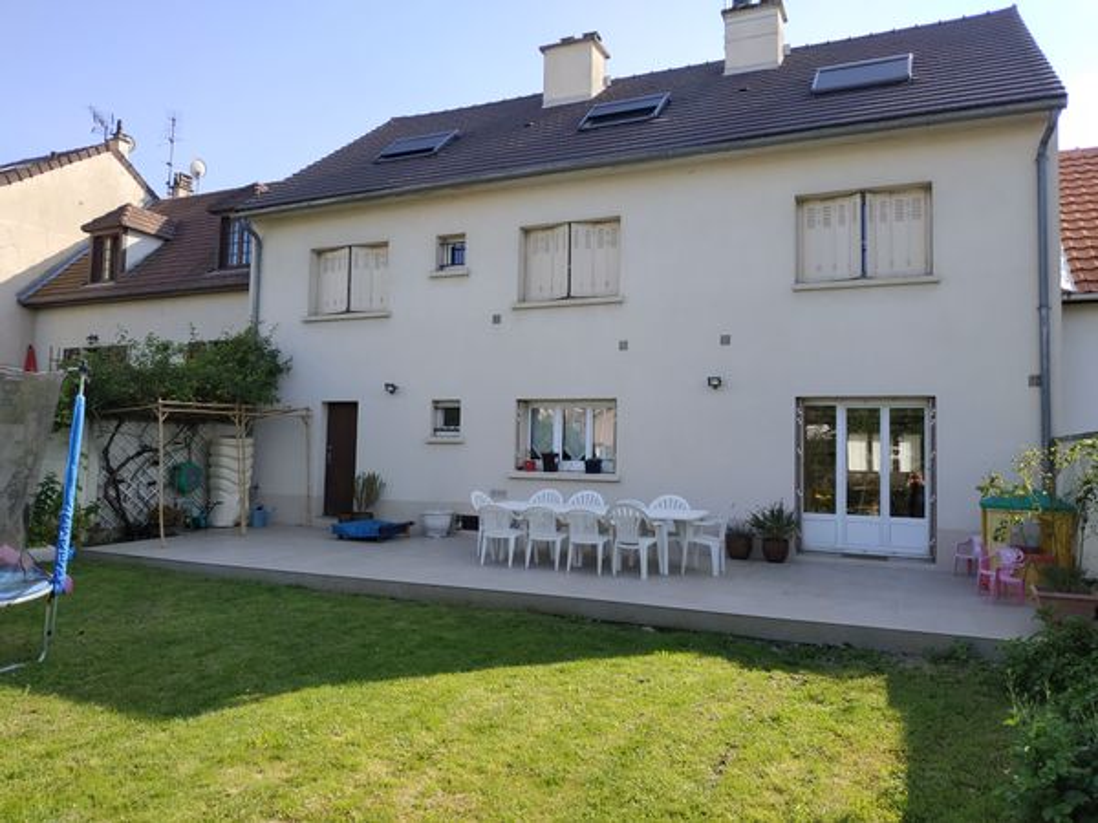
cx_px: 549
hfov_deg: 71.6
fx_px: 761
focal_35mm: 24
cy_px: 412
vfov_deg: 56.8
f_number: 1.9
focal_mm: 3.94
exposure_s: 1/1410
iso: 250
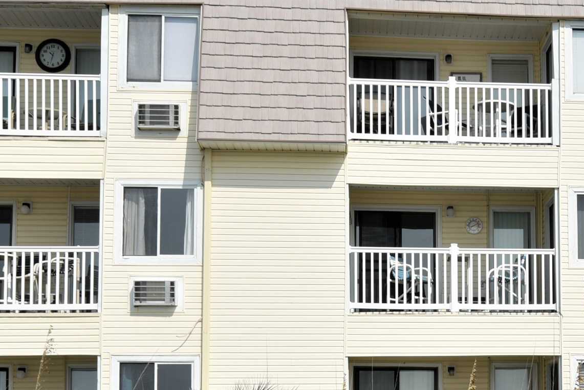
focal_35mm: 70
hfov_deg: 28.1
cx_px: 483
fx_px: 1136
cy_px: 341
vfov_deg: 19.2
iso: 100
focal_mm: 26
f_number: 13
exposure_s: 1/200
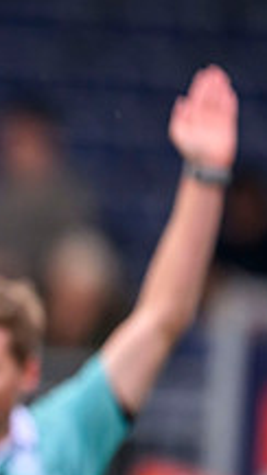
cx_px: -360
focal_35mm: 1691
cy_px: 370
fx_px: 21292
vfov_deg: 1.3
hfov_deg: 0.7
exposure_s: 1/2000
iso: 2000
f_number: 4
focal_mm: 560
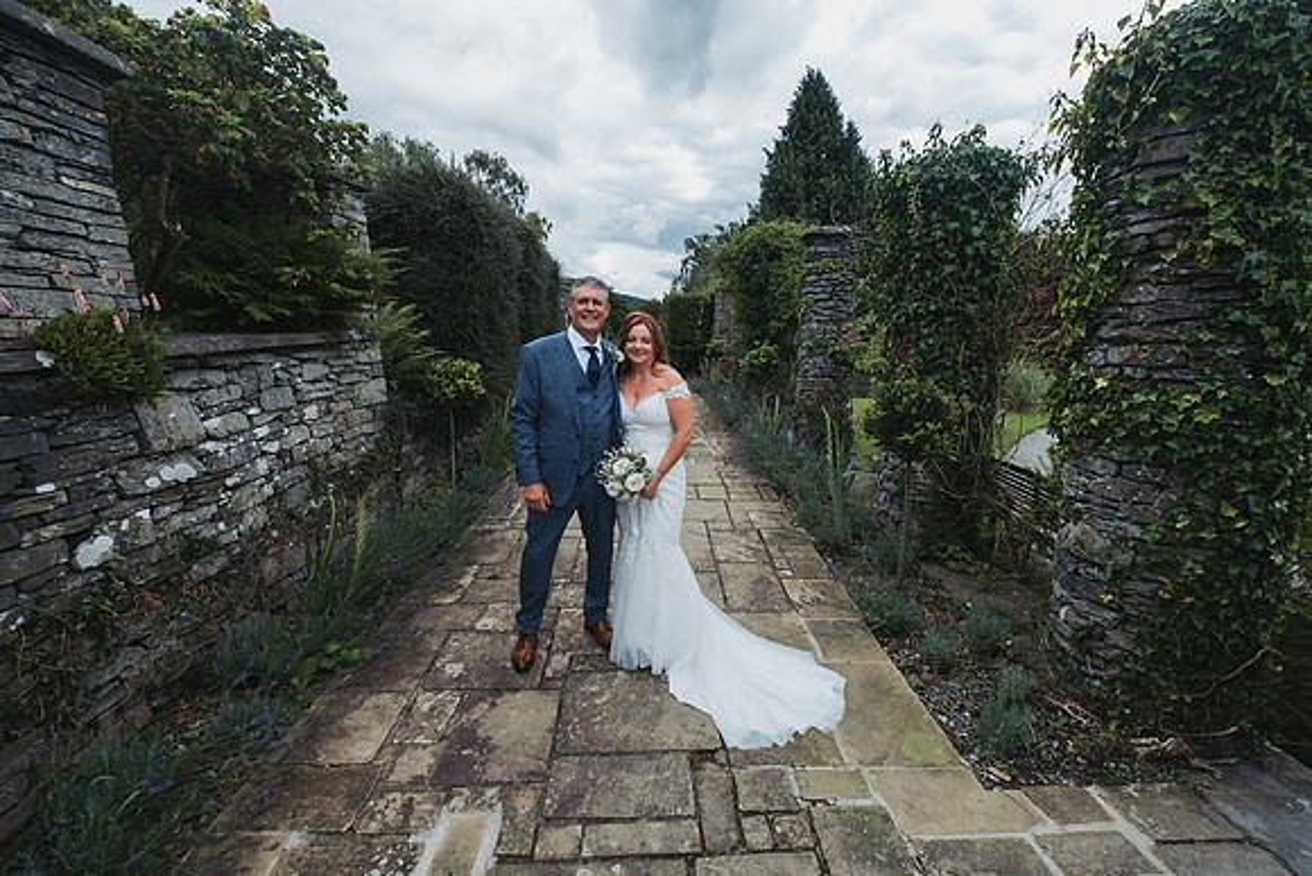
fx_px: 547
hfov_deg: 100.4
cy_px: 438
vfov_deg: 77.4
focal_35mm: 15
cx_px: 656
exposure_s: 1/550
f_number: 4
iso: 320
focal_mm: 10
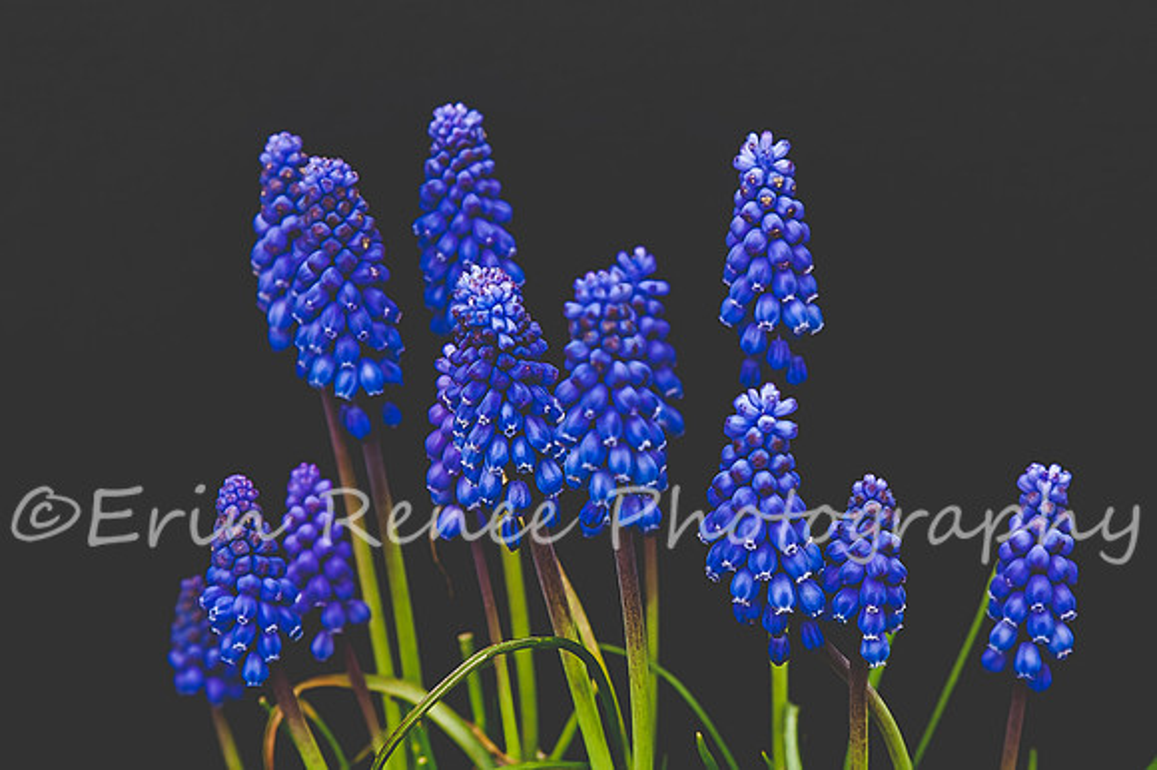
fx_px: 4566
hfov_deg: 14.4
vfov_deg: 9.6
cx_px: 637
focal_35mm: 142
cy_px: 397
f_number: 4.5
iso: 400
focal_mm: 70
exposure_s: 1/200
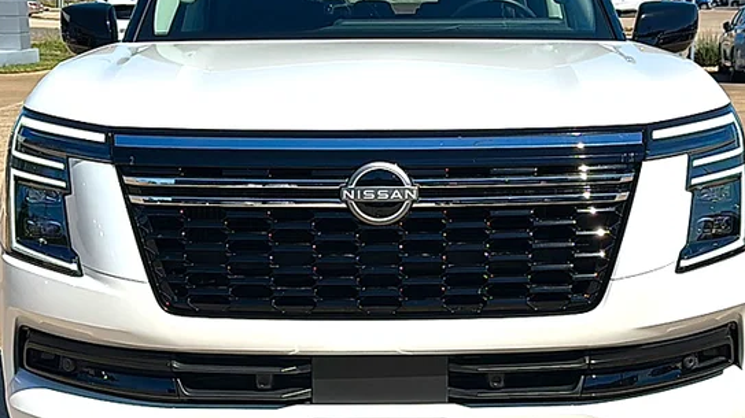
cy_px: 221
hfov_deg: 39.9
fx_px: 1027
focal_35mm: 52
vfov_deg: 23.0
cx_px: 381
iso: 80
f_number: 1.78
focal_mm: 6.86
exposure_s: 1/9901
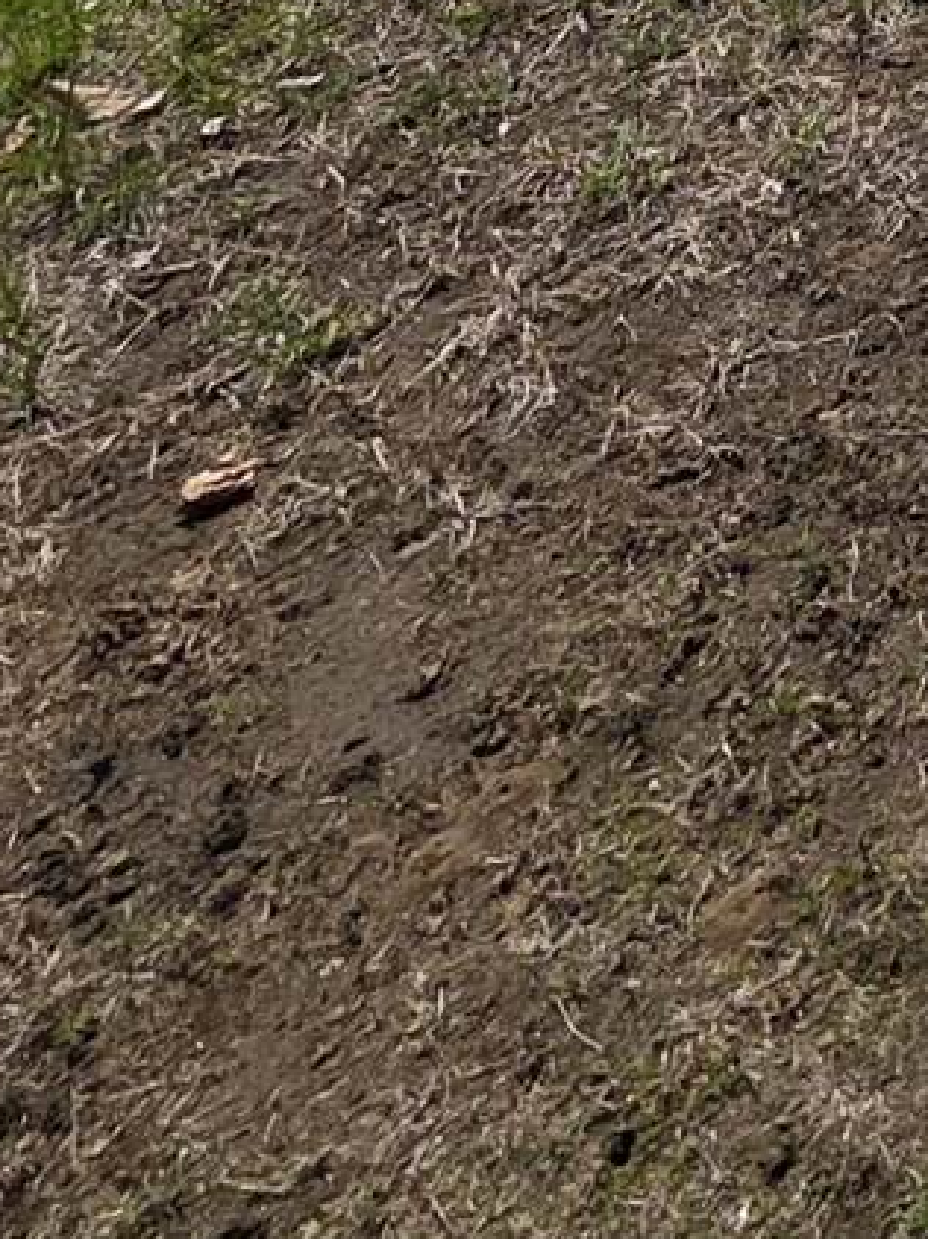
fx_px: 2540
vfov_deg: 17.5
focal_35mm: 71
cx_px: 2161
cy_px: -1354
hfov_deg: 14.5
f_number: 1.9
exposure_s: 1/2851
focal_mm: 2.2
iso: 40
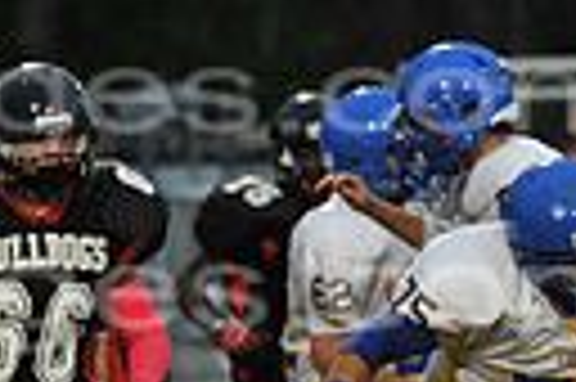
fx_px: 14446
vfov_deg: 1.5
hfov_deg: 2.3
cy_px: 395
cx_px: -360
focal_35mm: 904
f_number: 3.2
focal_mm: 200
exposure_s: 1/400
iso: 1600
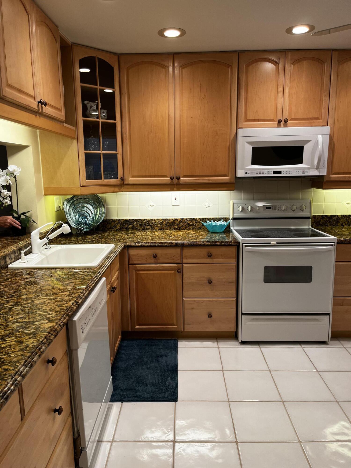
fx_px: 352
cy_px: 234
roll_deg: +3.3
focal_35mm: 26
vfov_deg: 67.3
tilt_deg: -10.3
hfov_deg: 53.1
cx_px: 176
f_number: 1.6
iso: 64
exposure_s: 1/60
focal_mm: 5.1
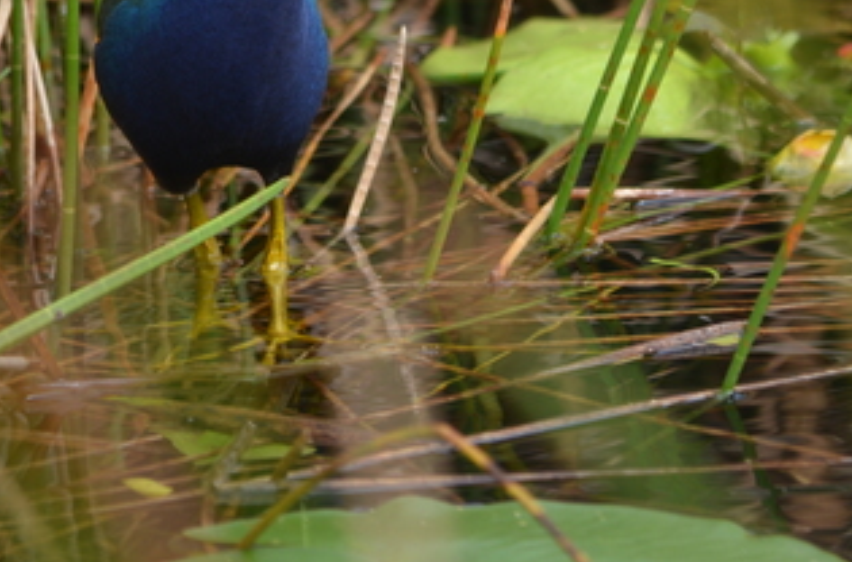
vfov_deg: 1.7
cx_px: 641
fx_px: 18900
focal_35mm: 801
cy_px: 93
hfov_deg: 2.6
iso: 200
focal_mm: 300
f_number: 5.6
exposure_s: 1/500
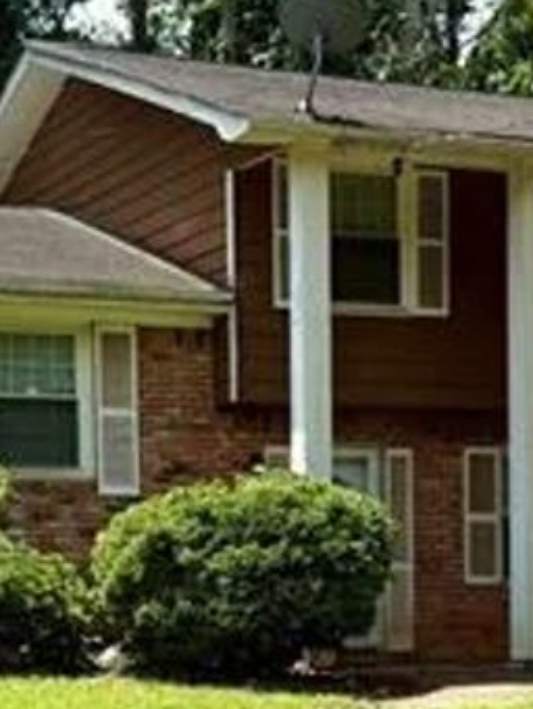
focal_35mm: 96
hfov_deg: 15.4
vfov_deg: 20.1
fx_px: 1970
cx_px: 227
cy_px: 629
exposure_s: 1/3279
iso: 100
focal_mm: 6.76
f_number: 1.78
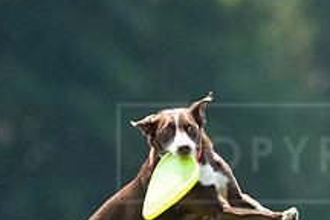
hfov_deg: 1.3
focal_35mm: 1613
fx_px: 14785
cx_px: 263
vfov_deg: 0.9
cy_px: 180
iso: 3200
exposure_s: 1/4000
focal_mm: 600
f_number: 6.3
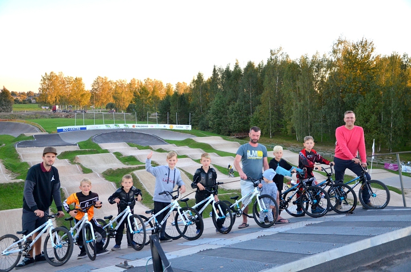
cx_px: 206
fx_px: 376
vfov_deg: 39.8
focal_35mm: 33
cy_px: 136
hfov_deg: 57.3
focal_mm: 22
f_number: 3.8
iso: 900
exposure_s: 1/500
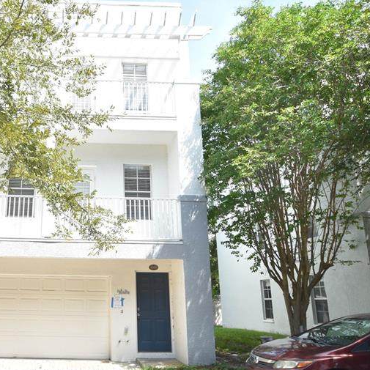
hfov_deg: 49.7
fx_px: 375
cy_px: 203
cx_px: 78
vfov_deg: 52.4
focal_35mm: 31
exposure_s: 1/250
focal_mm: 12
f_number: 8
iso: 320
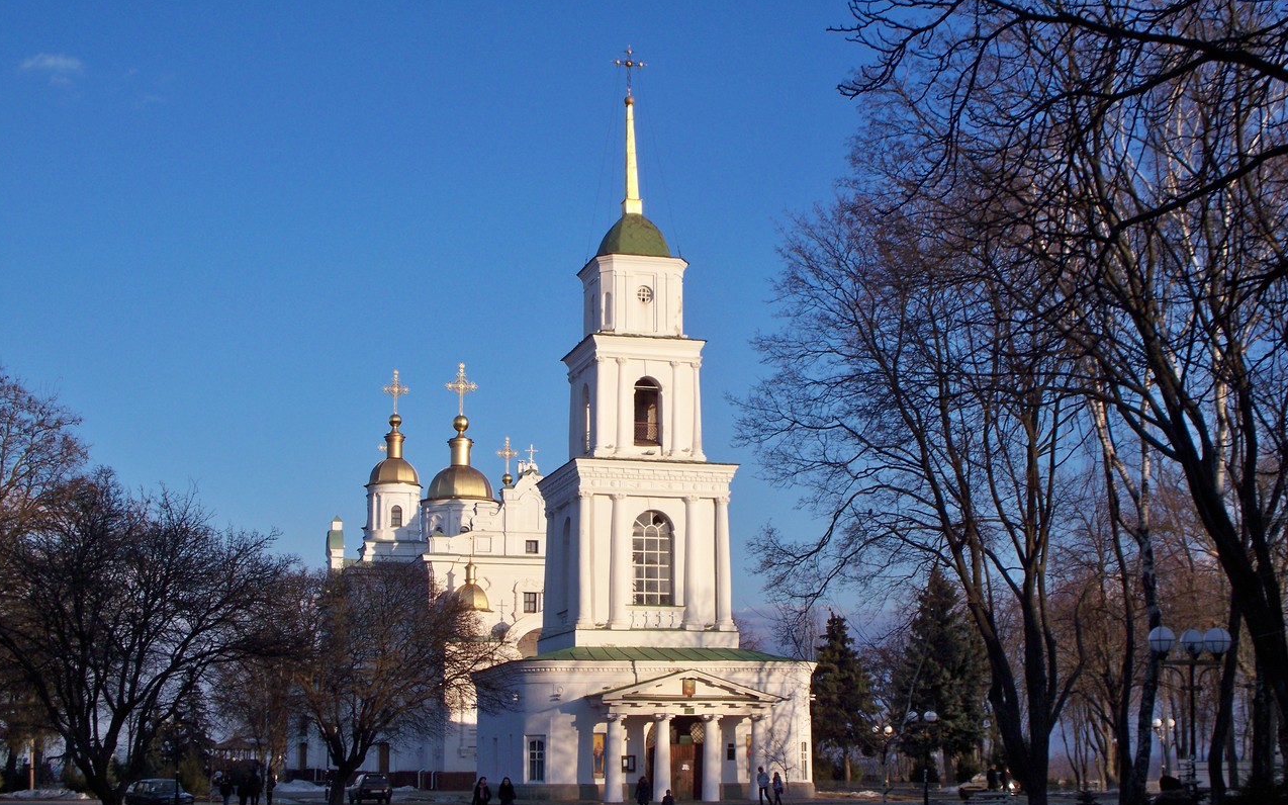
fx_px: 1720
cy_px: 479
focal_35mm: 49
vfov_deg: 26.3
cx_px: 642
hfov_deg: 41.1
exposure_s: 1/320
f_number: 5.1
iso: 80
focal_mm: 9.86
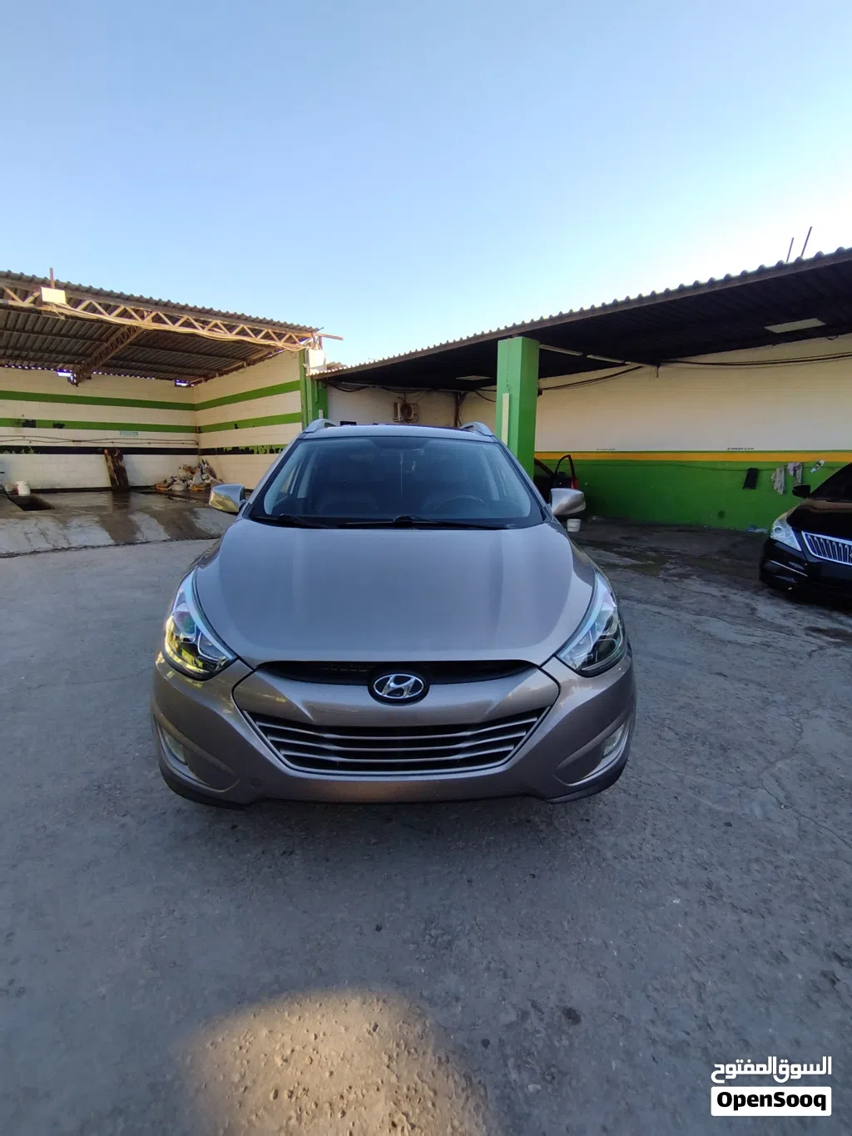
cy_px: 568
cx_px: 426
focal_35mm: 16
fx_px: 525
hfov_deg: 78.1
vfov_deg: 94.5
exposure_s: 1/381
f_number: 2.2
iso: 50
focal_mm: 1.65
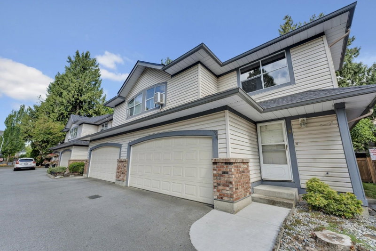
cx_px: 188
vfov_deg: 78.8
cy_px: 126
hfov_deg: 101.9
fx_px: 152
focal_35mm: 15
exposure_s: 1/640
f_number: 8
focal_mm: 14.6
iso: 400
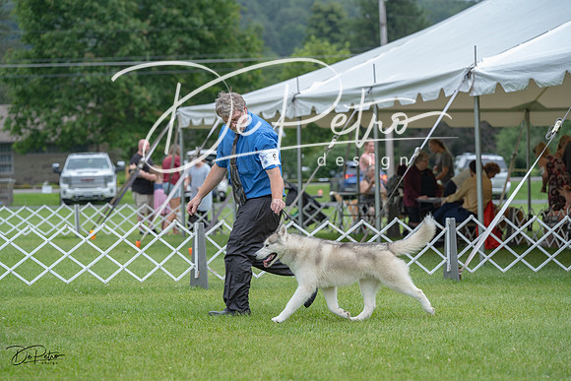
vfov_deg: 10.7
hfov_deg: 16.0
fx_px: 2031
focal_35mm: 128
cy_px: 190
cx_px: 286
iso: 400
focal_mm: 128
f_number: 4.5
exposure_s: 1/1000
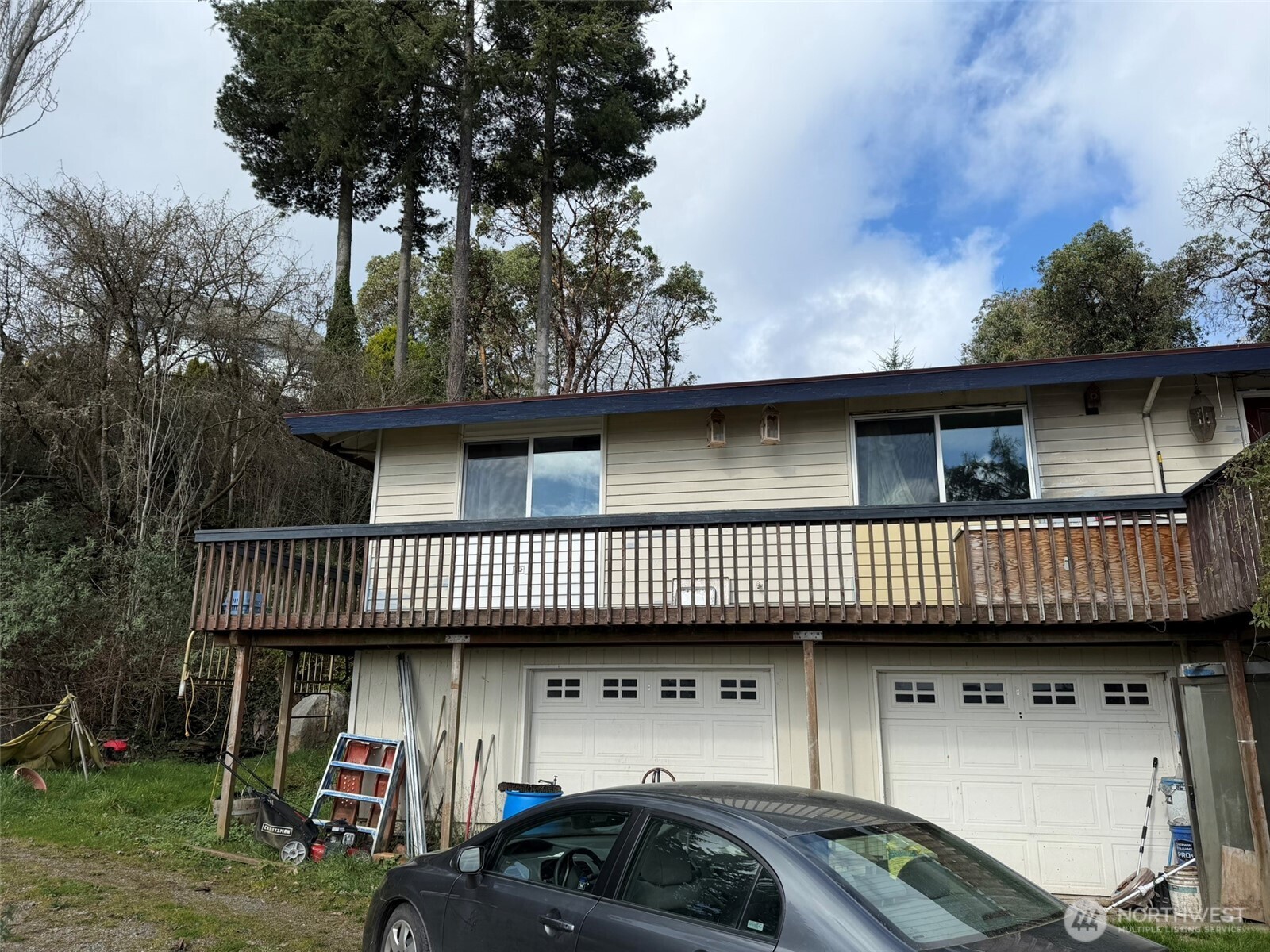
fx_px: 881
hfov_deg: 71.6
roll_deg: +0.6
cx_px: 635
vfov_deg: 56.8
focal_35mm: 24
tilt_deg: +19.2
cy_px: 476
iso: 80
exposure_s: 1/3584
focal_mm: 6.76
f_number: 1.78
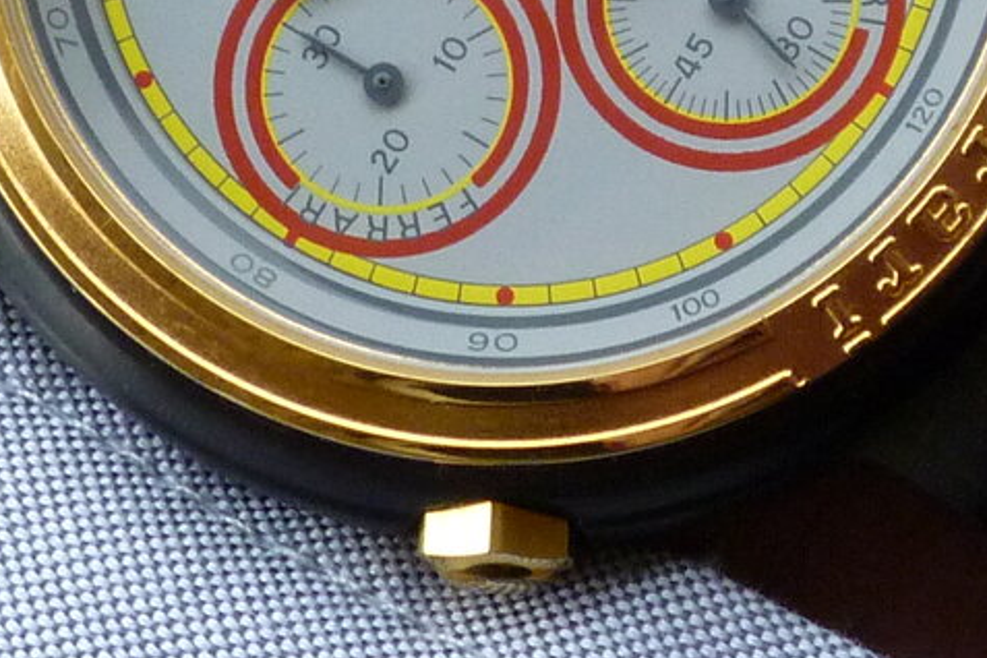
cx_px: 631
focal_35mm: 219
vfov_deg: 6.2
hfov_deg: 9.4
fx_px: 6004
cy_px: -116
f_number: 4.9
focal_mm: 8.8
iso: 250
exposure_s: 1/40
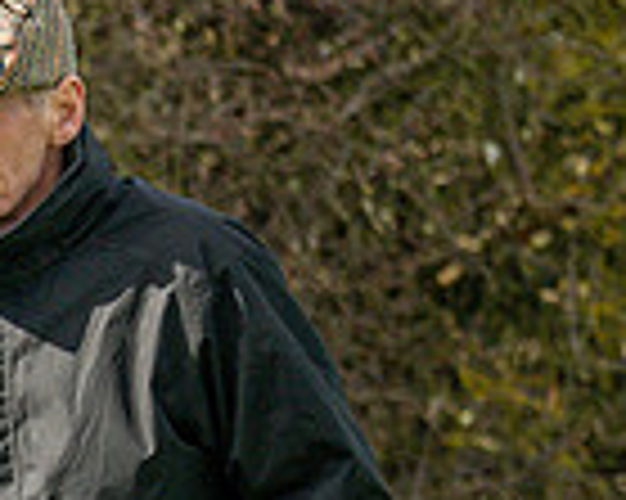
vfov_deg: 0.6
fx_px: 50581
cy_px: 739
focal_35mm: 2732
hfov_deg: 0.7
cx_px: -622
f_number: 4.5
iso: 400
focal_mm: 400
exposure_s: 1/1600
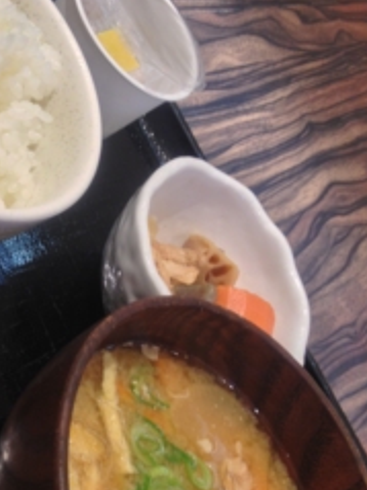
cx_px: 47
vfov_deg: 29.2
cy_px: 324
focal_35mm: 66
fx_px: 934
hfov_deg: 21.8
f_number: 2.4
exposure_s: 1/20
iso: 50
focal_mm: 4.28
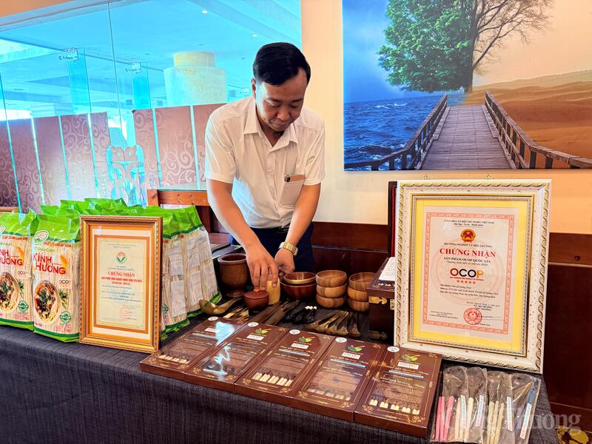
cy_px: 222
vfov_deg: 56.8
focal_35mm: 24
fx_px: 410
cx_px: 296
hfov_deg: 71.6
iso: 400
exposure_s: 1/50
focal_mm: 6.76
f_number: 1.78
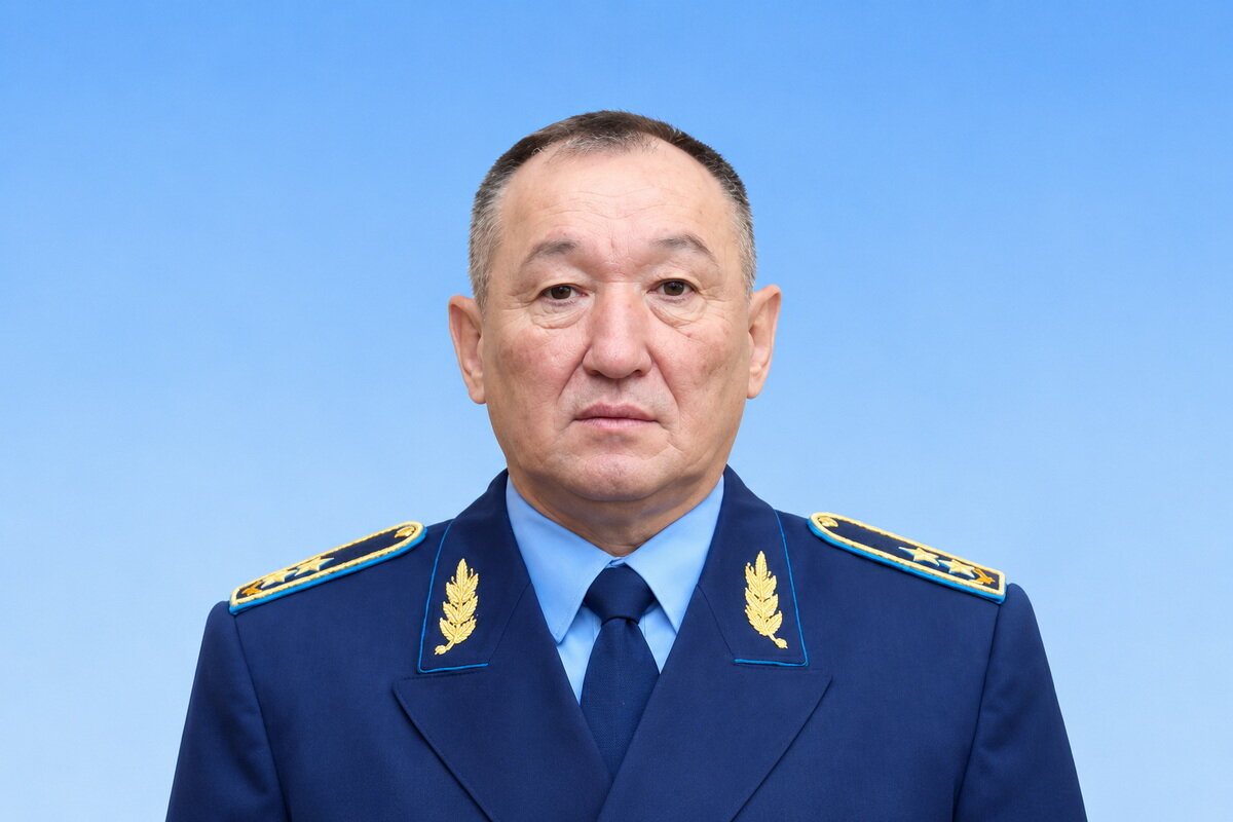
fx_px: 1267
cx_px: 616
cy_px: 411
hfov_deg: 51.9
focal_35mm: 37
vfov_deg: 35.9
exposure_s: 1/800
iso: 100
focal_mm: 37
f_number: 5.6
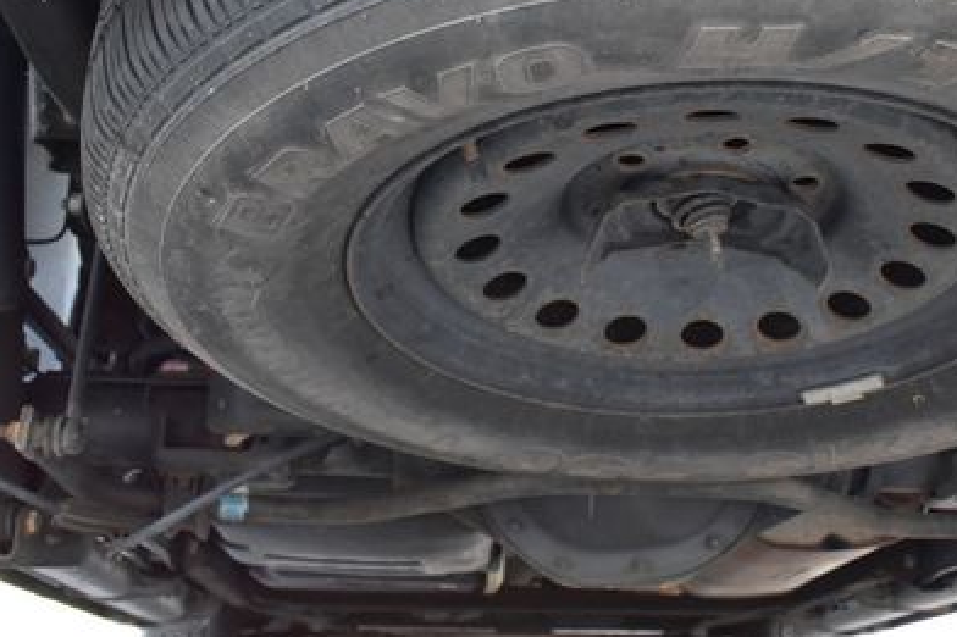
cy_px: 195
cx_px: 659
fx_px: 1302
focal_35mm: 49
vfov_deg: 27.3
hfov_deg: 39.7
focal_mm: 20
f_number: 6.3
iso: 1400
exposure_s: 1/15
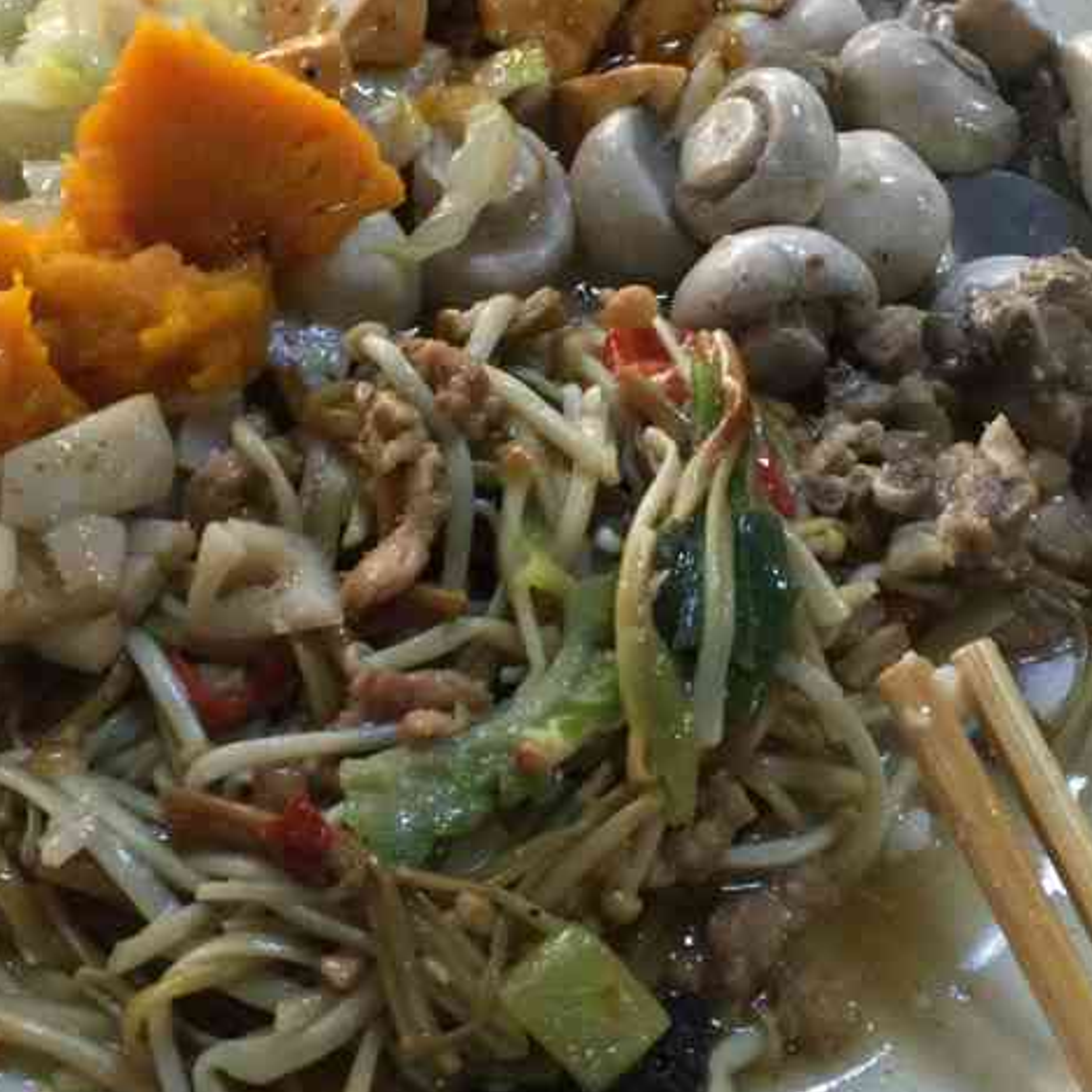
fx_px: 1820
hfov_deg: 33.2
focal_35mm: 51
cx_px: 391
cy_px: 520
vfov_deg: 33.4
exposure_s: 1/17
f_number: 2.2
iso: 100
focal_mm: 4.15
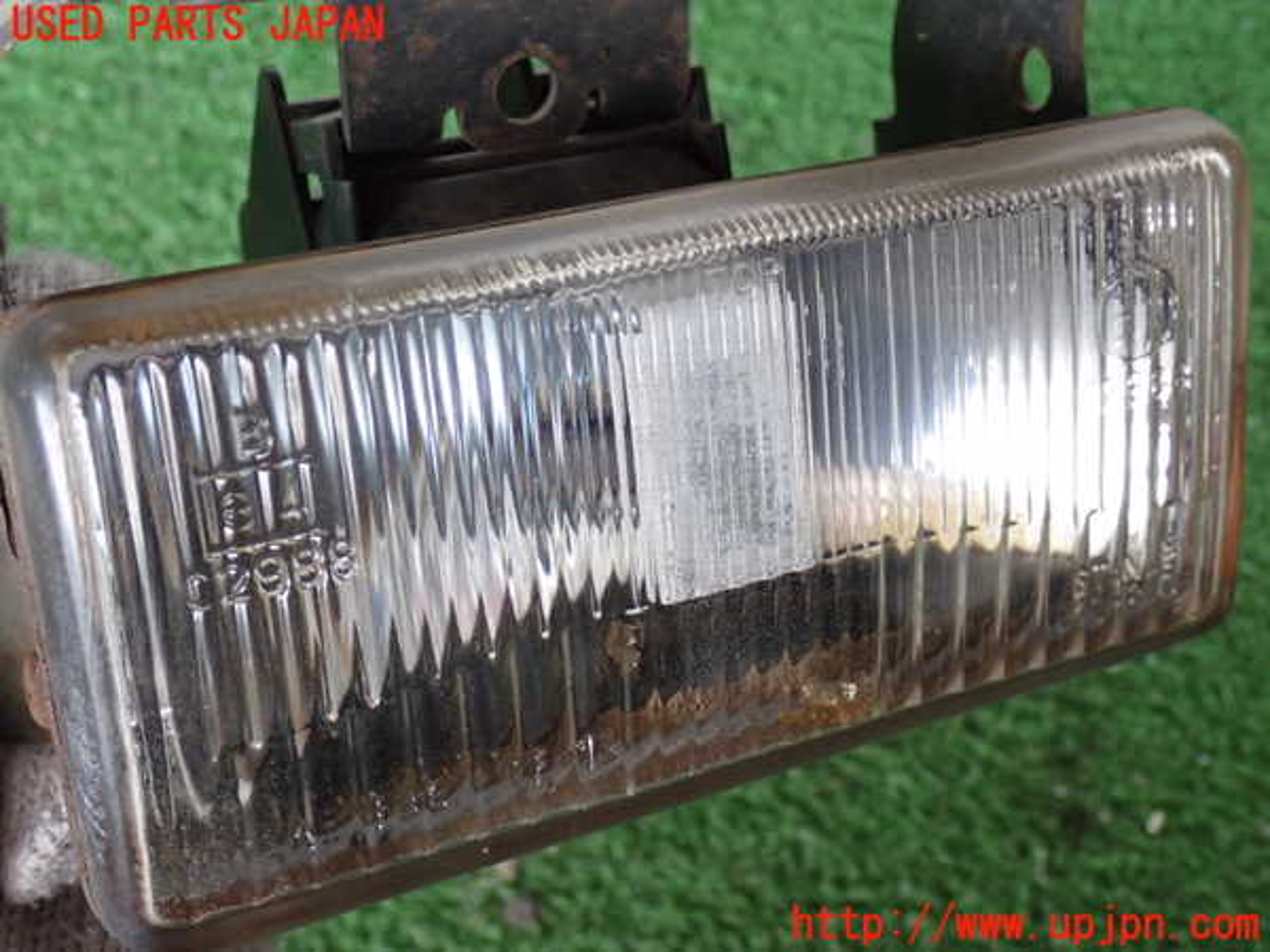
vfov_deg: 29.1
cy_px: 476
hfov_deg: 38.2
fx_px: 1834
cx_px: 635
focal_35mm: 50
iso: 500
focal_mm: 9.01
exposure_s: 1/50
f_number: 3.2
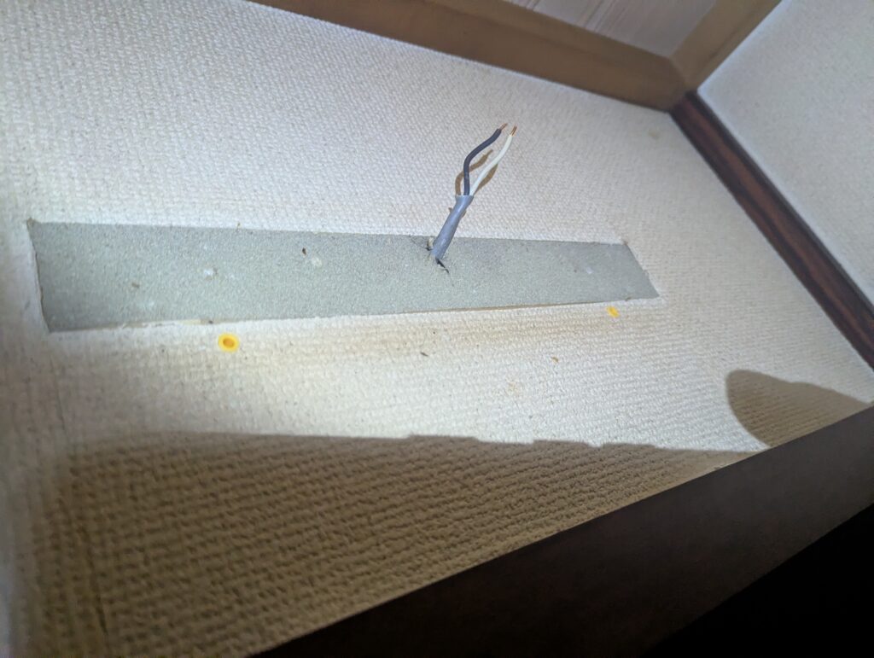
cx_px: 437
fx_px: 607
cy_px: 329
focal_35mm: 24
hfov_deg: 71.5
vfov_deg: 56.9
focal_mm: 6.81
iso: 2714
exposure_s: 1/50
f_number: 1.85
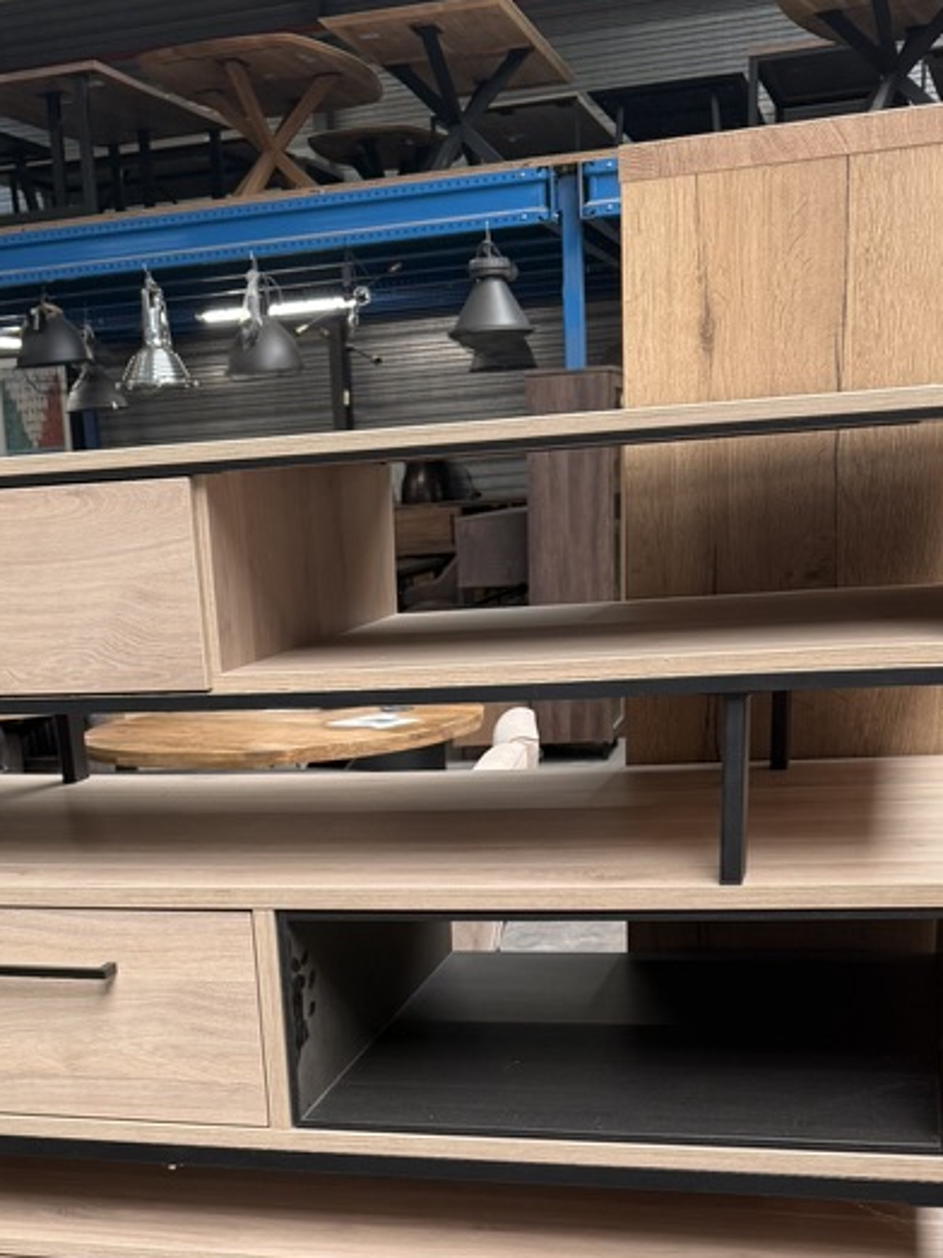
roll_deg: +3.0
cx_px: 332
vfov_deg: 38.1
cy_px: 1092
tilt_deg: -19.1
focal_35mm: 47
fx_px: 1708
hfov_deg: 30.7
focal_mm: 6.76
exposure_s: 1/100
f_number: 1.78
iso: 160
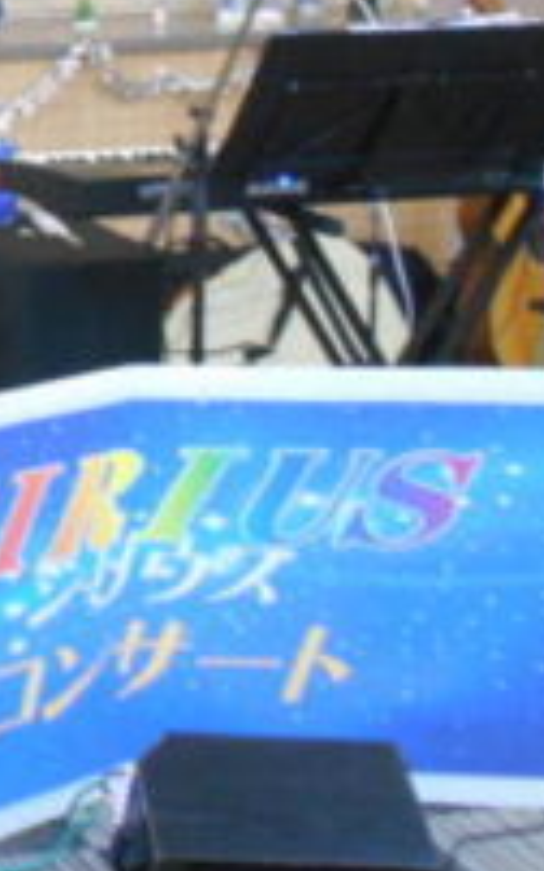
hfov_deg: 13.6
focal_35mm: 82
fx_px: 1948
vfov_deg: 24.1
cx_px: -548
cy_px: 4
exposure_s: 1/13
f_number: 3.2
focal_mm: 4.6
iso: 400
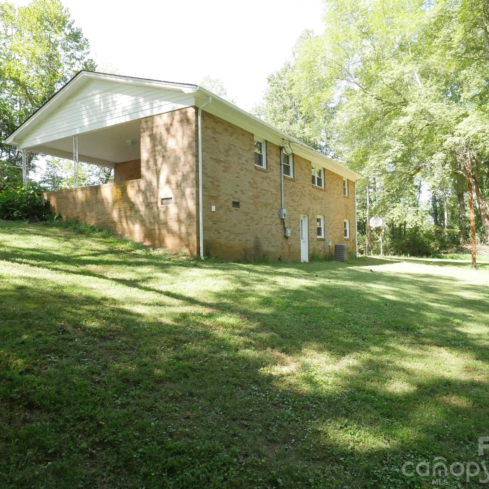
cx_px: 253
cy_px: 248
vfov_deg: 65.0
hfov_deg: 65.0
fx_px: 384
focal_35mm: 24
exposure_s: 1/640
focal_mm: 10
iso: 3200
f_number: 6.3
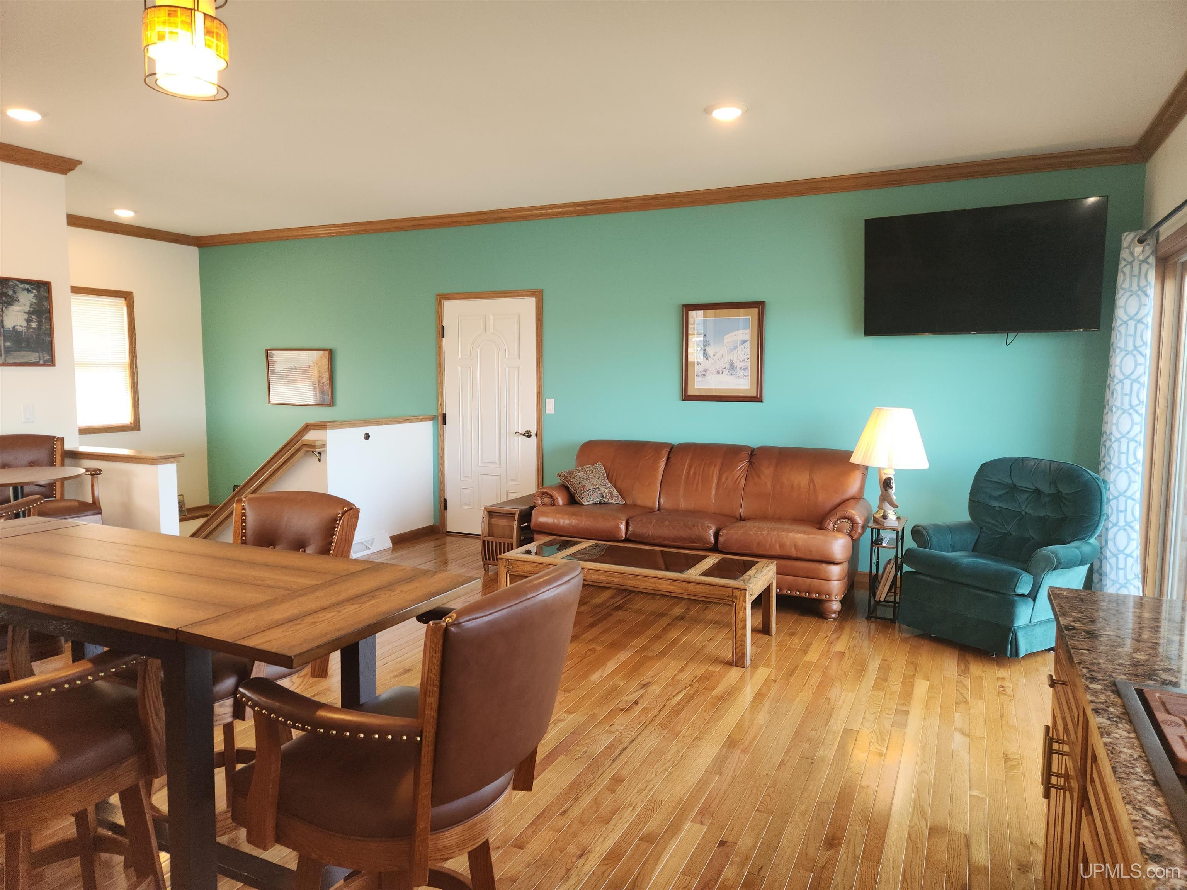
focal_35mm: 23
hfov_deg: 73.9
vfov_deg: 58.9
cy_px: 445
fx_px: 789
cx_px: 594
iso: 64
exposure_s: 1/60
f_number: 1.8
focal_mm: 5.4
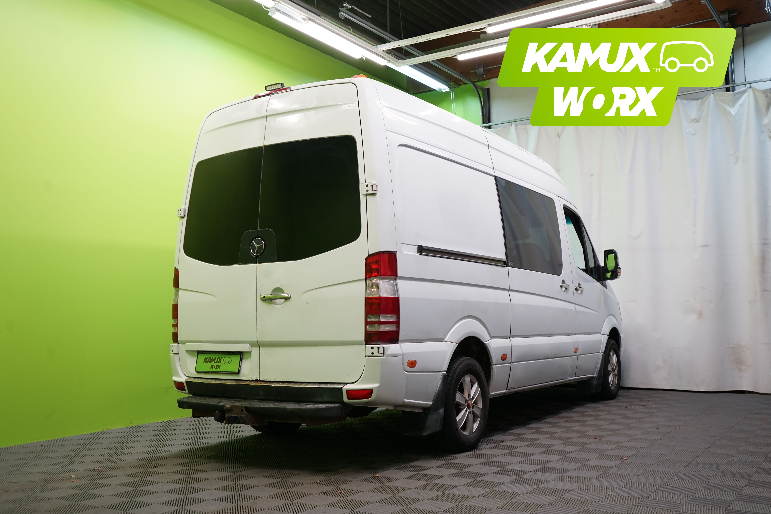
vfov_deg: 38.9
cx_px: 386
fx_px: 728
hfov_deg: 55.8
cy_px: 257
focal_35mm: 34
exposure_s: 1/50
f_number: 5.6
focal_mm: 34
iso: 500
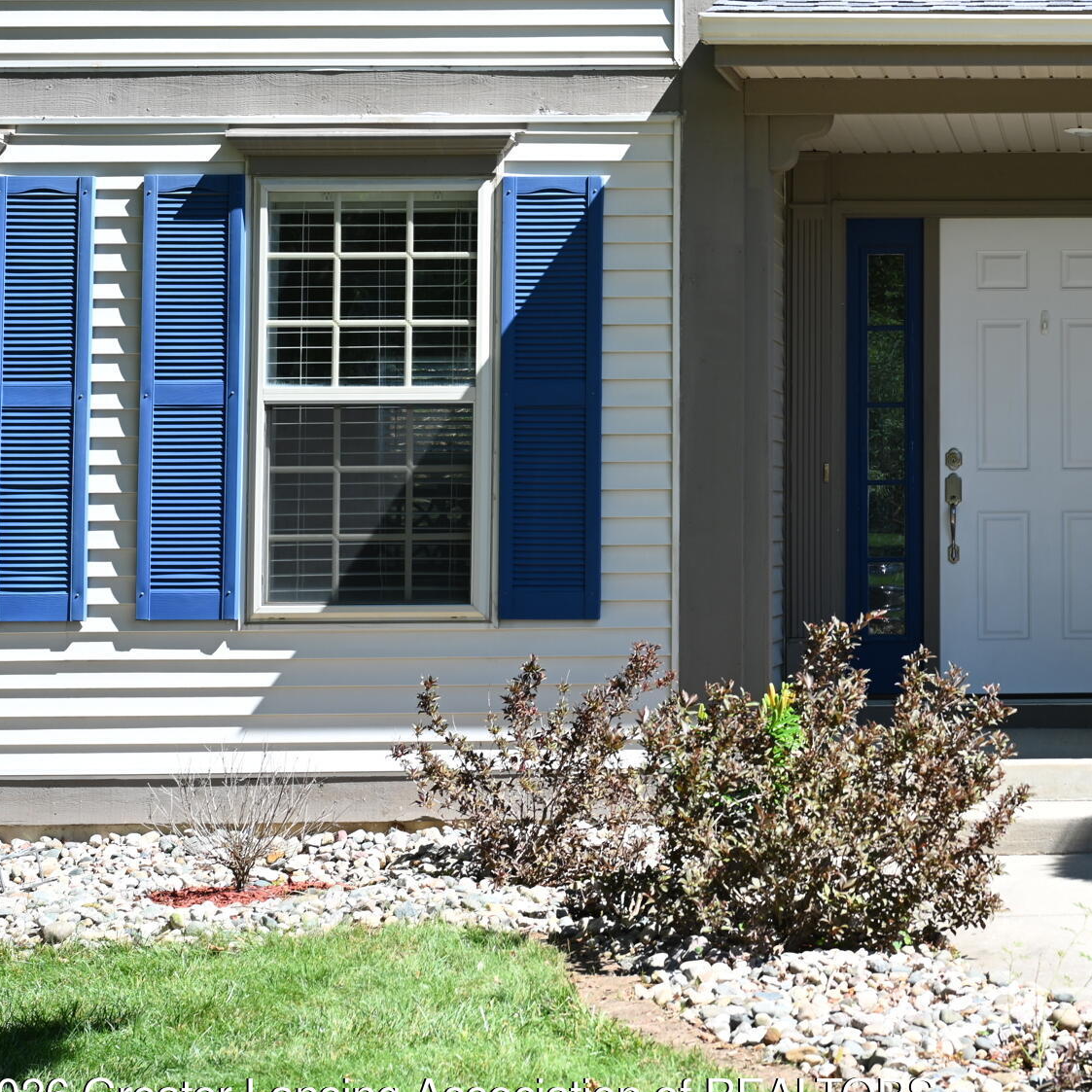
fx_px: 2498
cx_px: 1180
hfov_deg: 23.3
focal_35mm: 70
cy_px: 358
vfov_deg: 24.5
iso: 125
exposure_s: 1/250
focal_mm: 37
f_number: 5.6
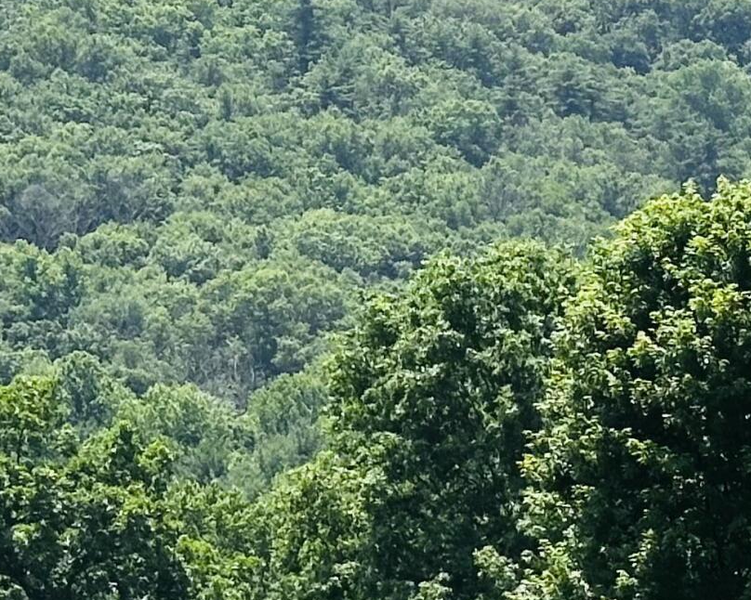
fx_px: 3867
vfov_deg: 8.9
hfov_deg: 10.6
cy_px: 513
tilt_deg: -0.5
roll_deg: -0.6
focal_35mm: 174
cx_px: 1216
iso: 64
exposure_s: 1/2469
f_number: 1.78
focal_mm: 6.86
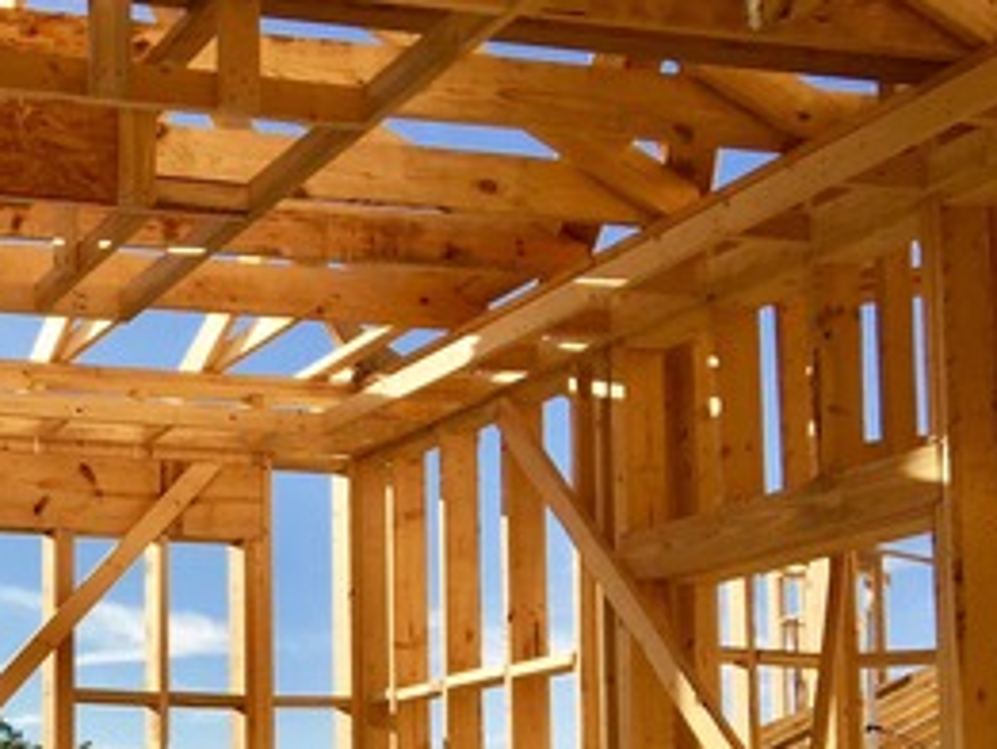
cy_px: 726
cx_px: -210
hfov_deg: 24.7
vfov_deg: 20.2
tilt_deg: +6.2
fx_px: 2046
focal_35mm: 71
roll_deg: -0.7
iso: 32
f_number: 2.2
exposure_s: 1/2639
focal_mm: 4.15
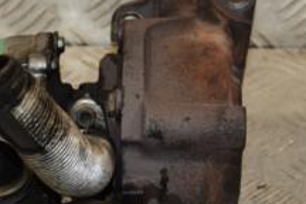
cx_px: 95
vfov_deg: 6.6
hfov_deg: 9.9
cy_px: 212
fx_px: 1768
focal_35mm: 208
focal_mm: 50
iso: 800
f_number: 5
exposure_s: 1/160
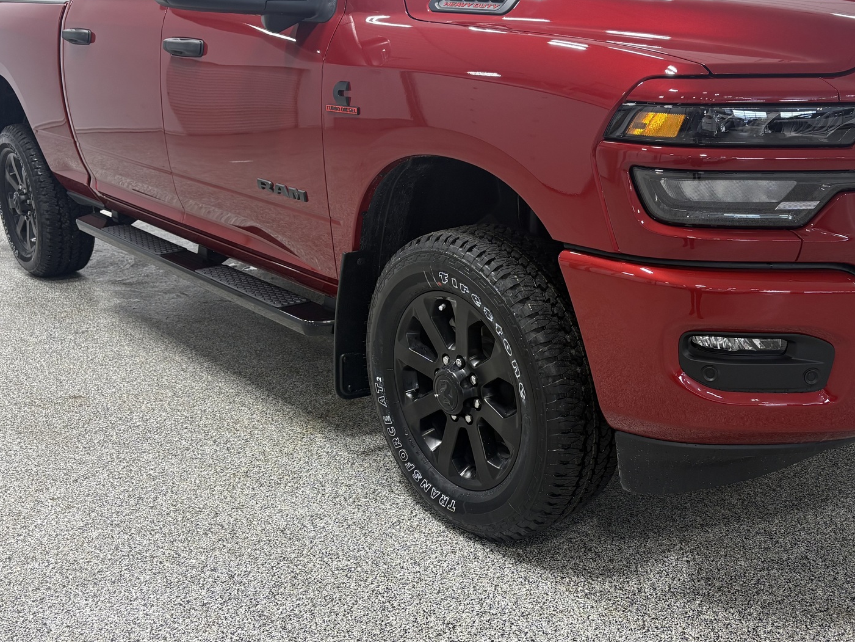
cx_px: 513
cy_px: 270
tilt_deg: -15.1
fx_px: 939
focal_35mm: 38
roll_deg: +0.8
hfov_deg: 48.7
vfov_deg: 37.6
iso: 100
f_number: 1.6
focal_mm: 5.96
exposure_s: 1/120
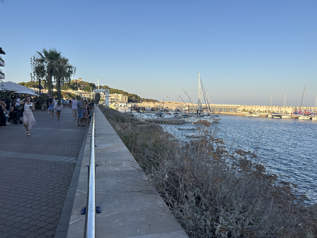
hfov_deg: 67.3
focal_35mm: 26
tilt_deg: -5.0
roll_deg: -0.6
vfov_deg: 53.1
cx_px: 158
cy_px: 119
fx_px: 238
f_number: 1.5
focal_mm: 5.7
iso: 50
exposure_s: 1/2045
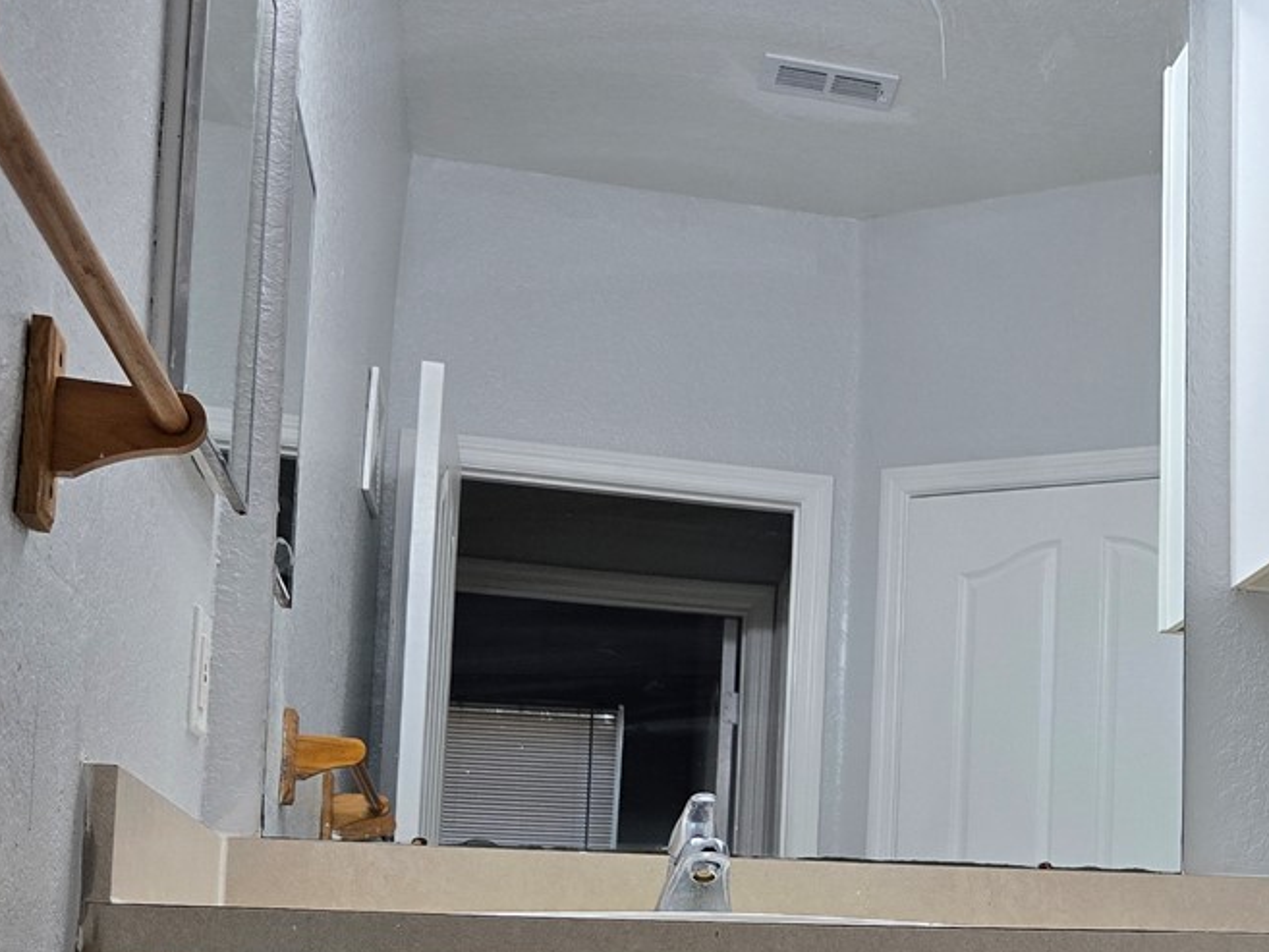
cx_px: 1474
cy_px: 861
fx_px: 2053
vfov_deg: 25.3
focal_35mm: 56
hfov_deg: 30.0
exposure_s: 1/120
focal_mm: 6.3
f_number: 1.7
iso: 100
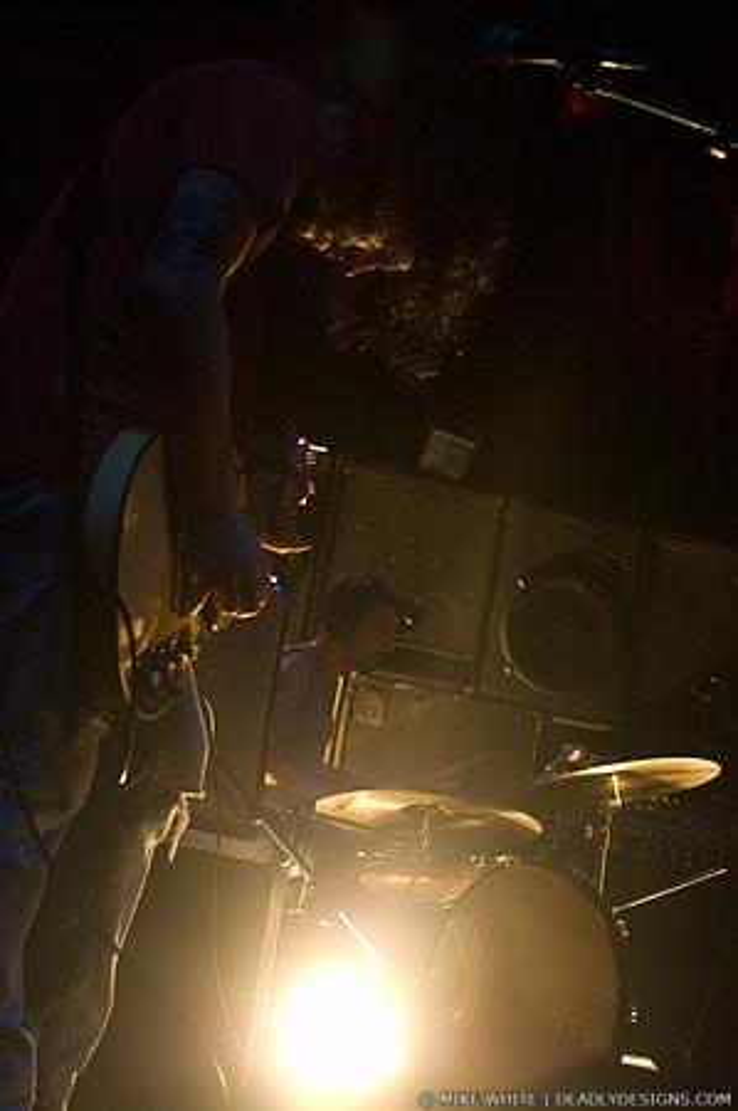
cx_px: 369
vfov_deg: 37.9
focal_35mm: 52
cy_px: 556
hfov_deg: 25.7
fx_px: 1618
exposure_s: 1/200
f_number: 2.8
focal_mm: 35
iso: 1600
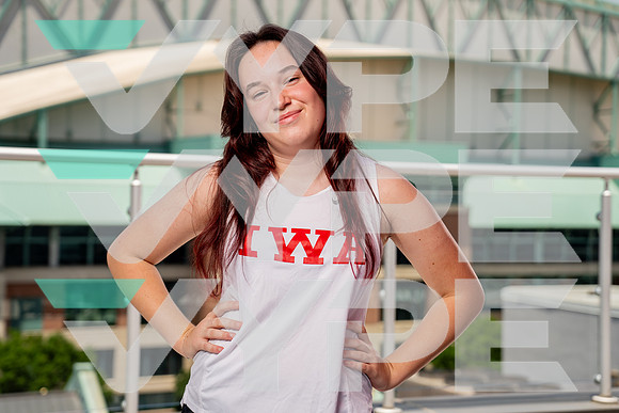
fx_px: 1261
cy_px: 206
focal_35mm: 73
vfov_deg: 18.6
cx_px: 310
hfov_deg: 27.6
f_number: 4
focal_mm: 68
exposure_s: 1/1250
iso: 100
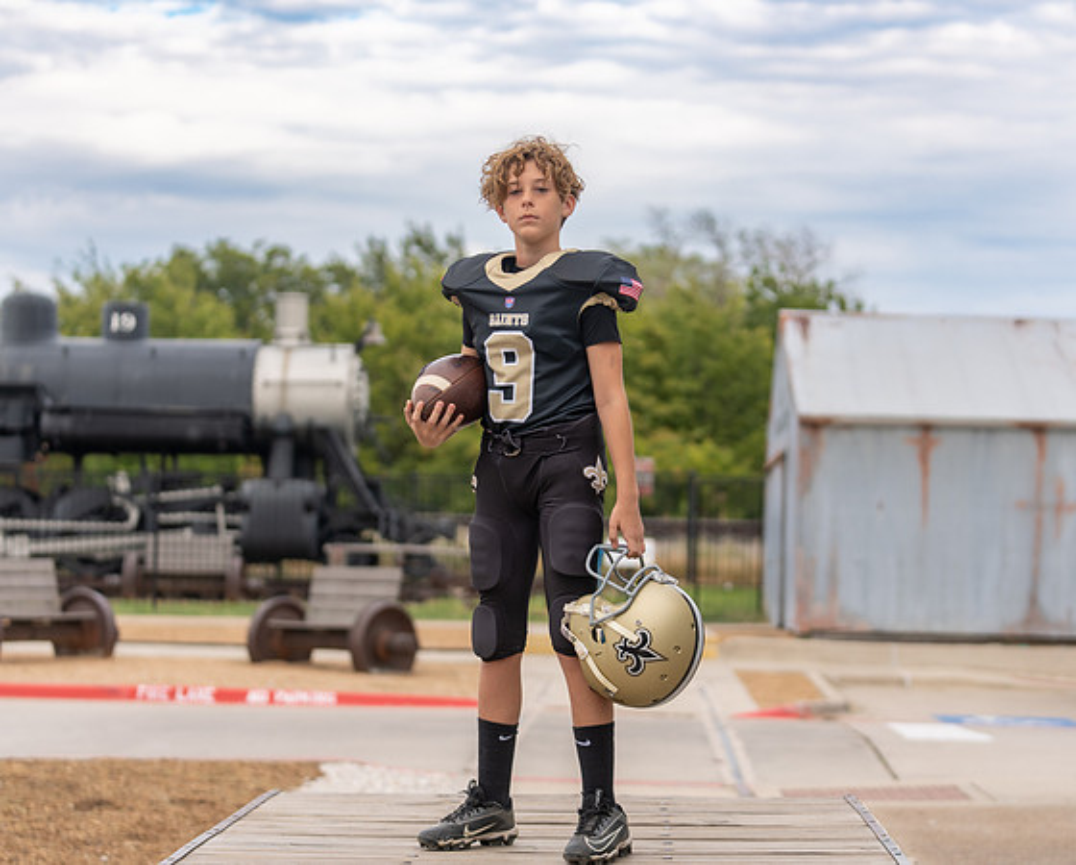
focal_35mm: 83
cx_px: 558
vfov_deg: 18.6
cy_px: 434
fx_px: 2639
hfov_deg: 23.0
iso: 100
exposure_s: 1/400
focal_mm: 70
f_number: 2.8
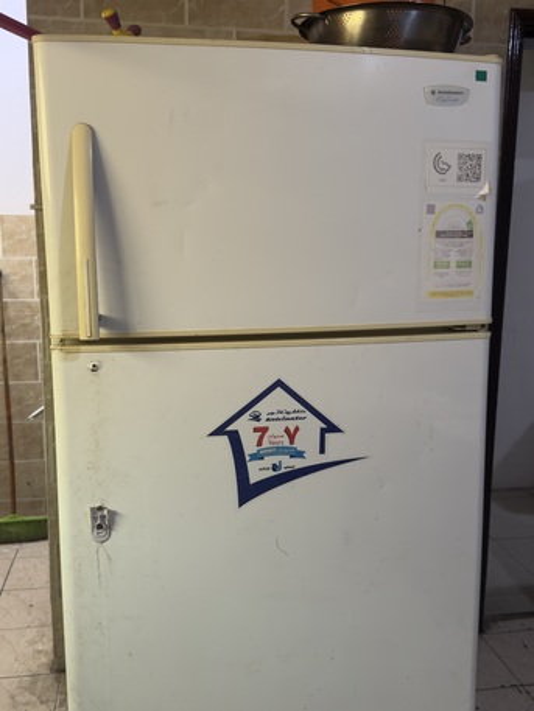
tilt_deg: -9.6
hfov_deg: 40.7
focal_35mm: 35
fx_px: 720
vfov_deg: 52.6
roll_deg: -1.2
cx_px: 267
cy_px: 356
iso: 320
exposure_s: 1/60
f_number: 1.78
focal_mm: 6.76
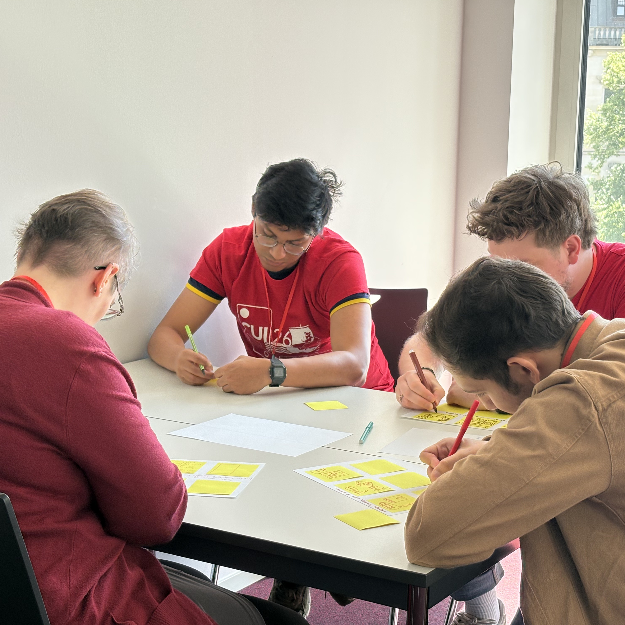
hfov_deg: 27.7
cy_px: 311
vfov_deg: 27.7
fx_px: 1266
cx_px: 356
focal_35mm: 62
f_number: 1.6
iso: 40
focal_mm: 5.96
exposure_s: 1/121
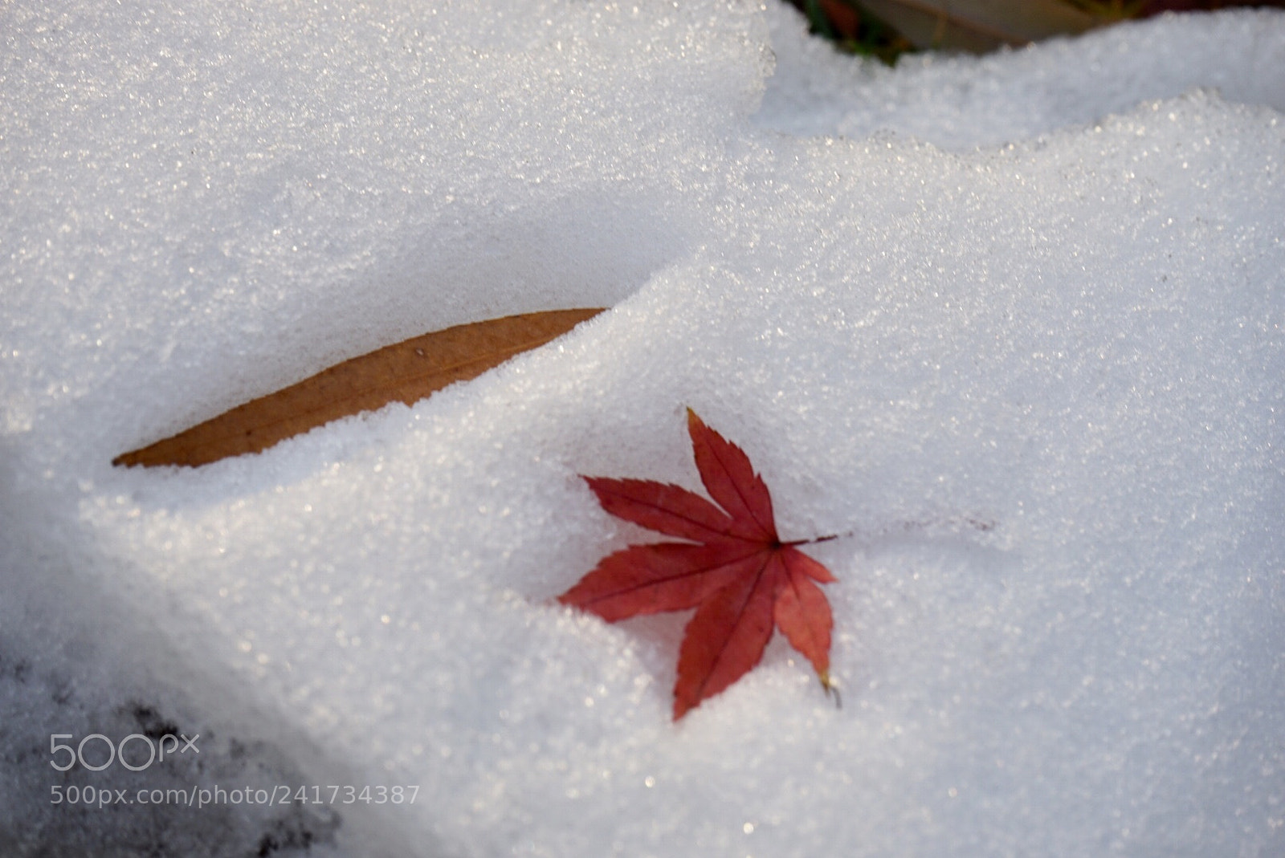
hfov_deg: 28.8
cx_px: 642
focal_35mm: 70
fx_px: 2500
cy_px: 429
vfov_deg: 19.5
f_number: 11
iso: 100
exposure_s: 1/160
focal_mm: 70
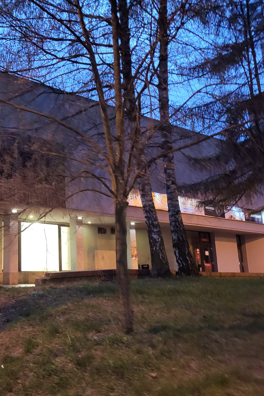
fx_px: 473
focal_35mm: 43
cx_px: 36
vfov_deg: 45.3
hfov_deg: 30.1
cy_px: 166
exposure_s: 1/25
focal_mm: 5.4
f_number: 1.8
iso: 800
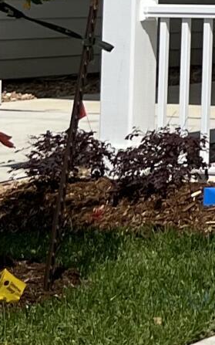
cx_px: 866
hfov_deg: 6.0
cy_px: -116
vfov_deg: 11.0
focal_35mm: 185
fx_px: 1736
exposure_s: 1/10309
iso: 50
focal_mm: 5.7
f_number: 1.5
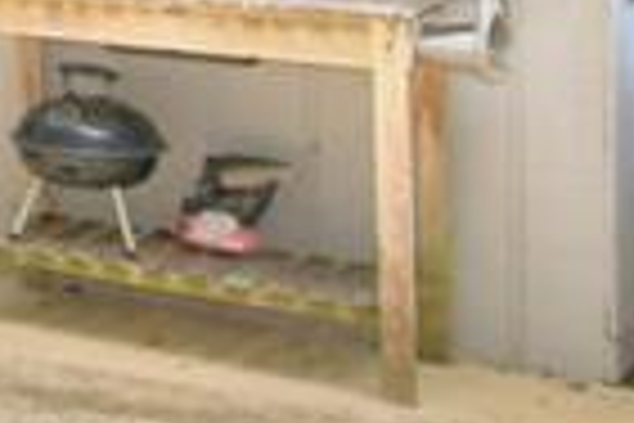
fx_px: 1919
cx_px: -800
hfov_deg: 14.1
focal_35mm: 109
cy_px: -320
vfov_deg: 11.7
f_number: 5
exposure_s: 1/250
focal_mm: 10
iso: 100
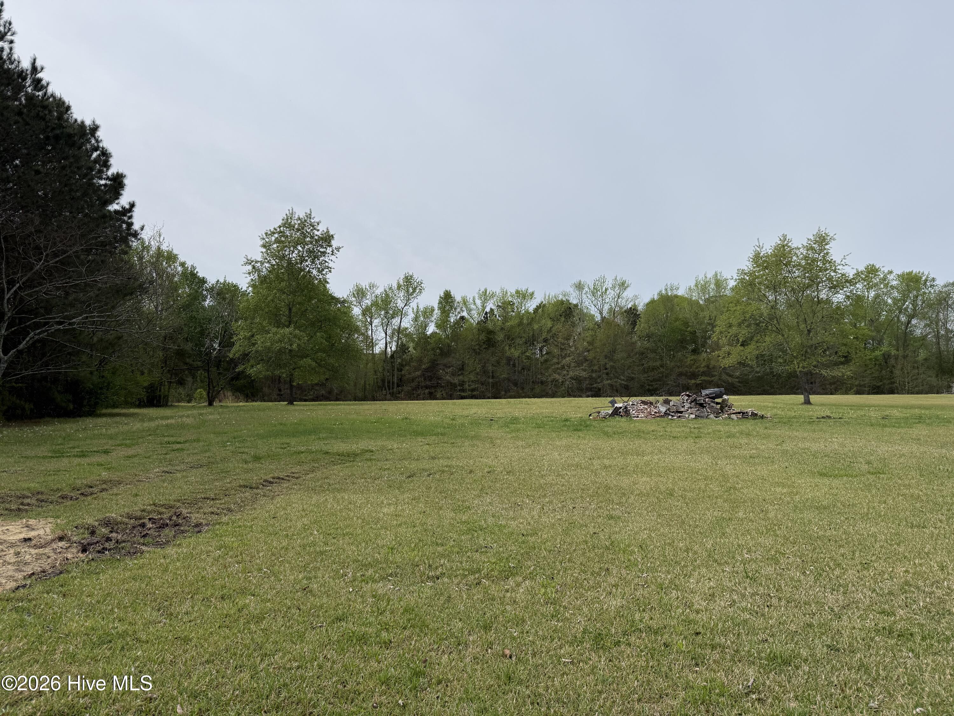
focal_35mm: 24
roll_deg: -0.1
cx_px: 477
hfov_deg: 71.6
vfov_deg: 56.8
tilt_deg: +2.0
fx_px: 661
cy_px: 358
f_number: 1.78
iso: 80
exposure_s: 1/5714
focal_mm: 6.76
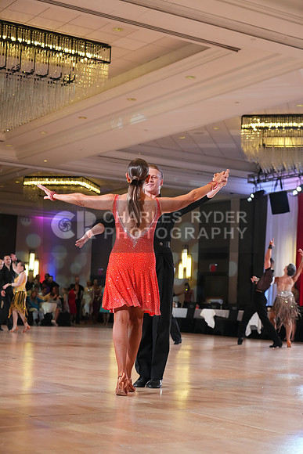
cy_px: 227
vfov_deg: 32.9
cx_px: 152
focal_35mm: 61
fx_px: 770
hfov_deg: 22.3
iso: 4000
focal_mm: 61
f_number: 4
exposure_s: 1/500
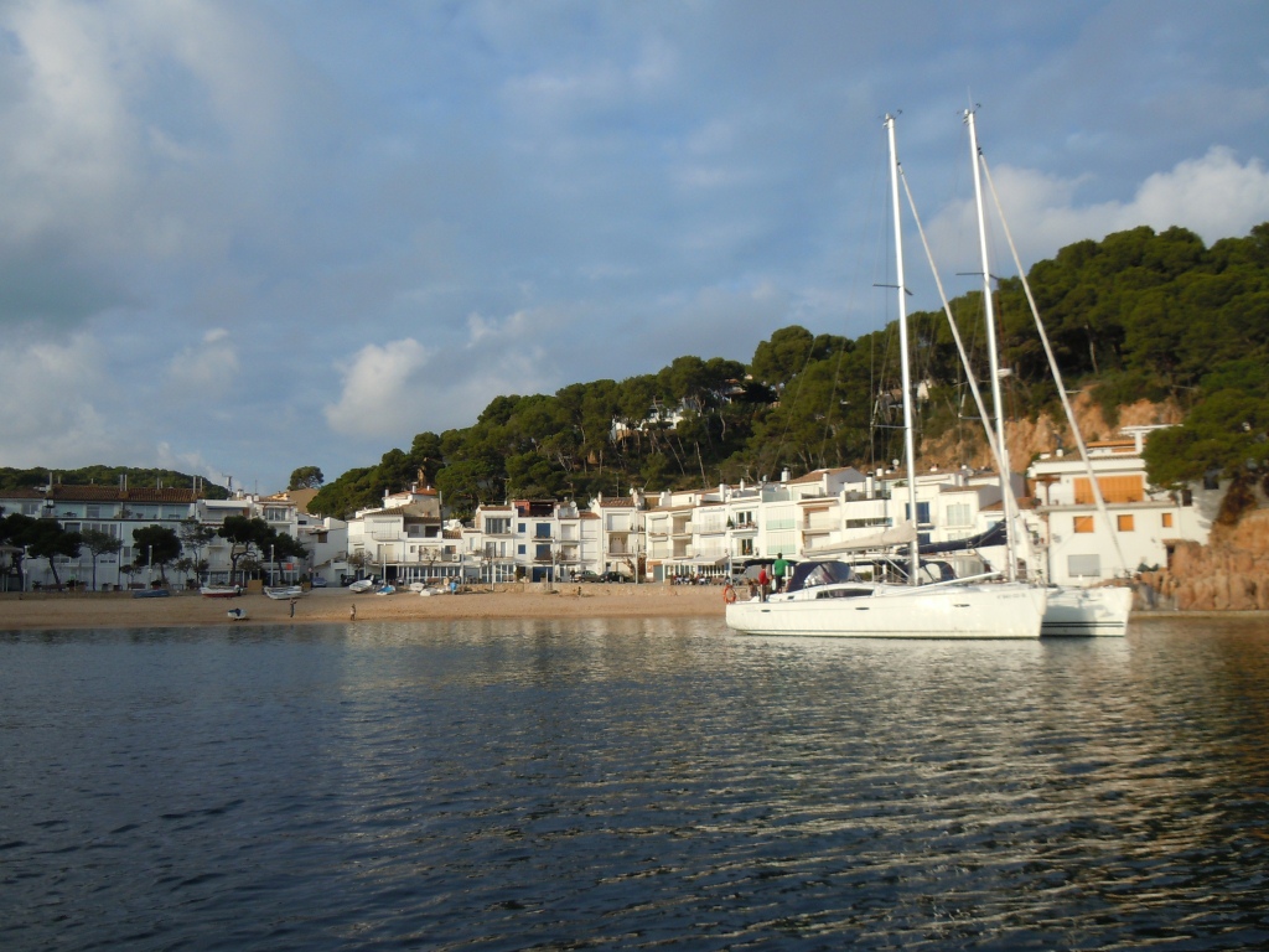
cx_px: 634
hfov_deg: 60.0
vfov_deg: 46.8
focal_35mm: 30
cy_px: 476
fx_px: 1100
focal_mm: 5.4
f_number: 7
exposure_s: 1/250
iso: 100
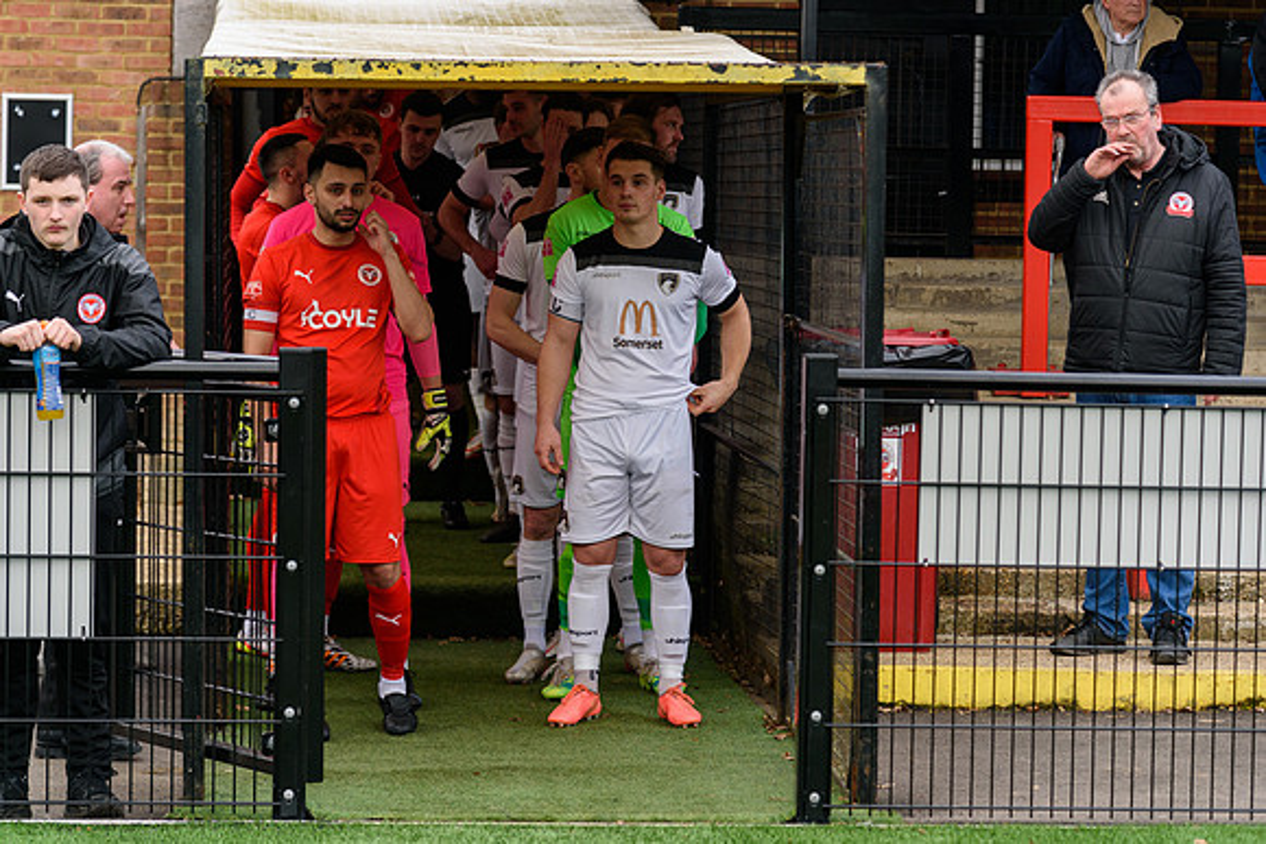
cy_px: 422
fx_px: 4221
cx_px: 633
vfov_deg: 11.4
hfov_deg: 17.1
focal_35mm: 120
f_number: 4
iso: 400
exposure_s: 1/200
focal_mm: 120
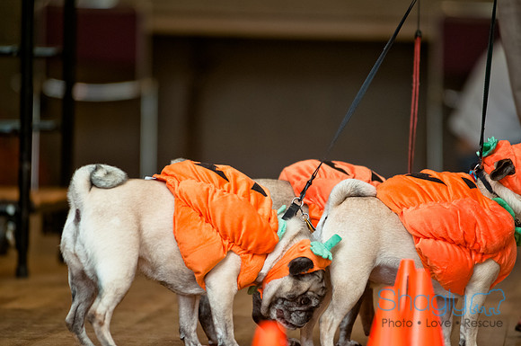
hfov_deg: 6.9
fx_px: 4336
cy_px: 173
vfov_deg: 4.6
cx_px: 260
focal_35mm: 300
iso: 200
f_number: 2.8
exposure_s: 1/200
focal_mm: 200
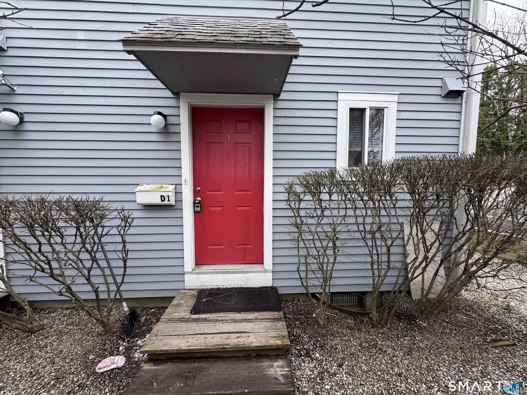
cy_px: 198
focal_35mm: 14
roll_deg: -0.8
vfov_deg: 85.7
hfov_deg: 102.1
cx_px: 264
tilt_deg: -4.6
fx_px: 213
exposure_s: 1/312
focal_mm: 2.22
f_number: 2.2
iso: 40
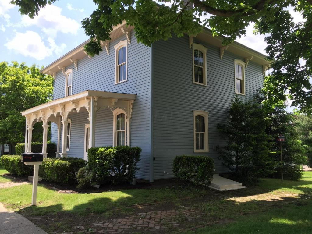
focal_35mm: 29
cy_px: 117
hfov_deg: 61.7
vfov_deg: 48.2
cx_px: 156
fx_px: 261
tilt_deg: +7.6
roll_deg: -1.1
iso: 32
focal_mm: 4.15
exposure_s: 1/638
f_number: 2.2
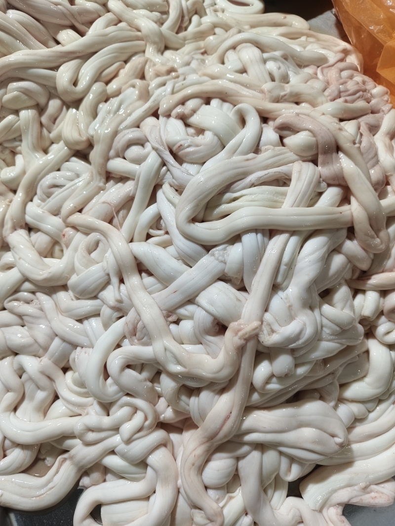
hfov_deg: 58.9
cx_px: 198
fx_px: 350
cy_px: 263
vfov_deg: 73.9
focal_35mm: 23
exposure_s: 1/100
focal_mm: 5.6
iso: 352
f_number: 1.88
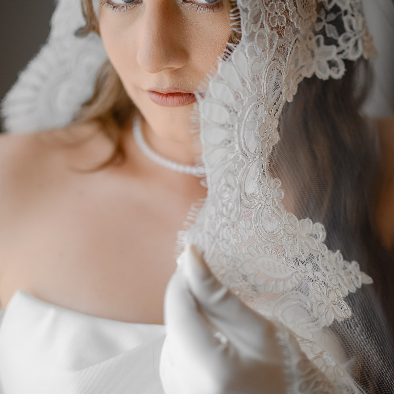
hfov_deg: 24.0
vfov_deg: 23.8
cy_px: 120
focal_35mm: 72
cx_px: 222
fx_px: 927
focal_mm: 50
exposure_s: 1/800
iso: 200
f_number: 1.4
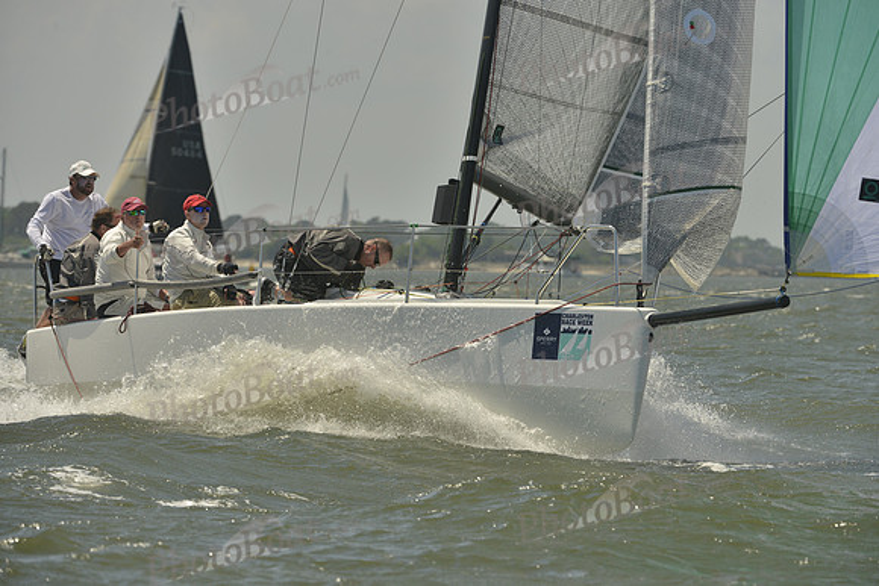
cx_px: 440
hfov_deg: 7.1
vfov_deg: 4.7
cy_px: 293
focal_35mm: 290
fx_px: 7082
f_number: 10
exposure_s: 1/1250
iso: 280
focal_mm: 290
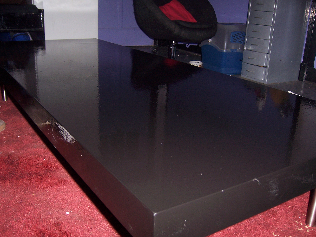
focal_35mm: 36
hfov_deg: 51.4
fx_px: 329
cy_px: 118
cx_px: 158
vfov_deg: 39.7
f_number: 2.8
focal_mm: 6.2
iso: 125
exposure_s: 1/60
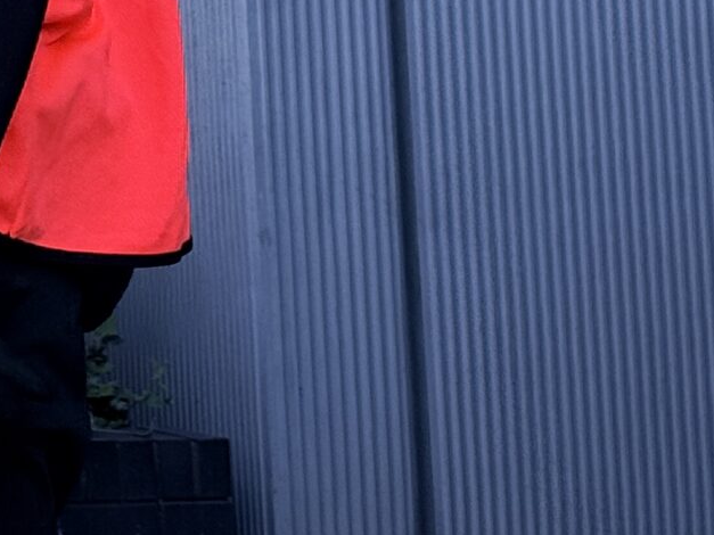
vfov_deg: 7.3
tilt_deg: +9.2
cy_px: -501
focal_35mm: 196
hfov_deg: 9.5
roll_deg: +0.9
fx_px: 4042
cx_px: -699
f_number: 1.78
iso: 64
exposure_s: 1/1085
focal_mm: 6.76
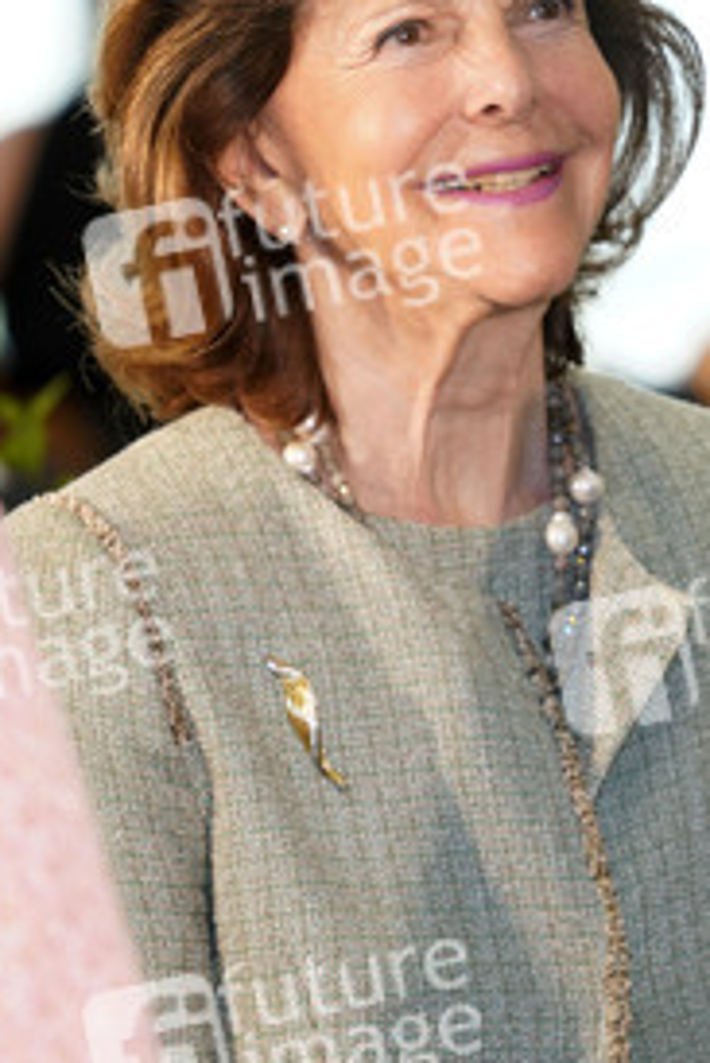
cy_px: 450
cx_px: 396
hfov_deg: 4.7
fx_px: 8627
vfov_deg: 7.1
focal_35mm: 292
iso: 1250
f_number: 4
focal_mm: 200
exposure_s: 1/250
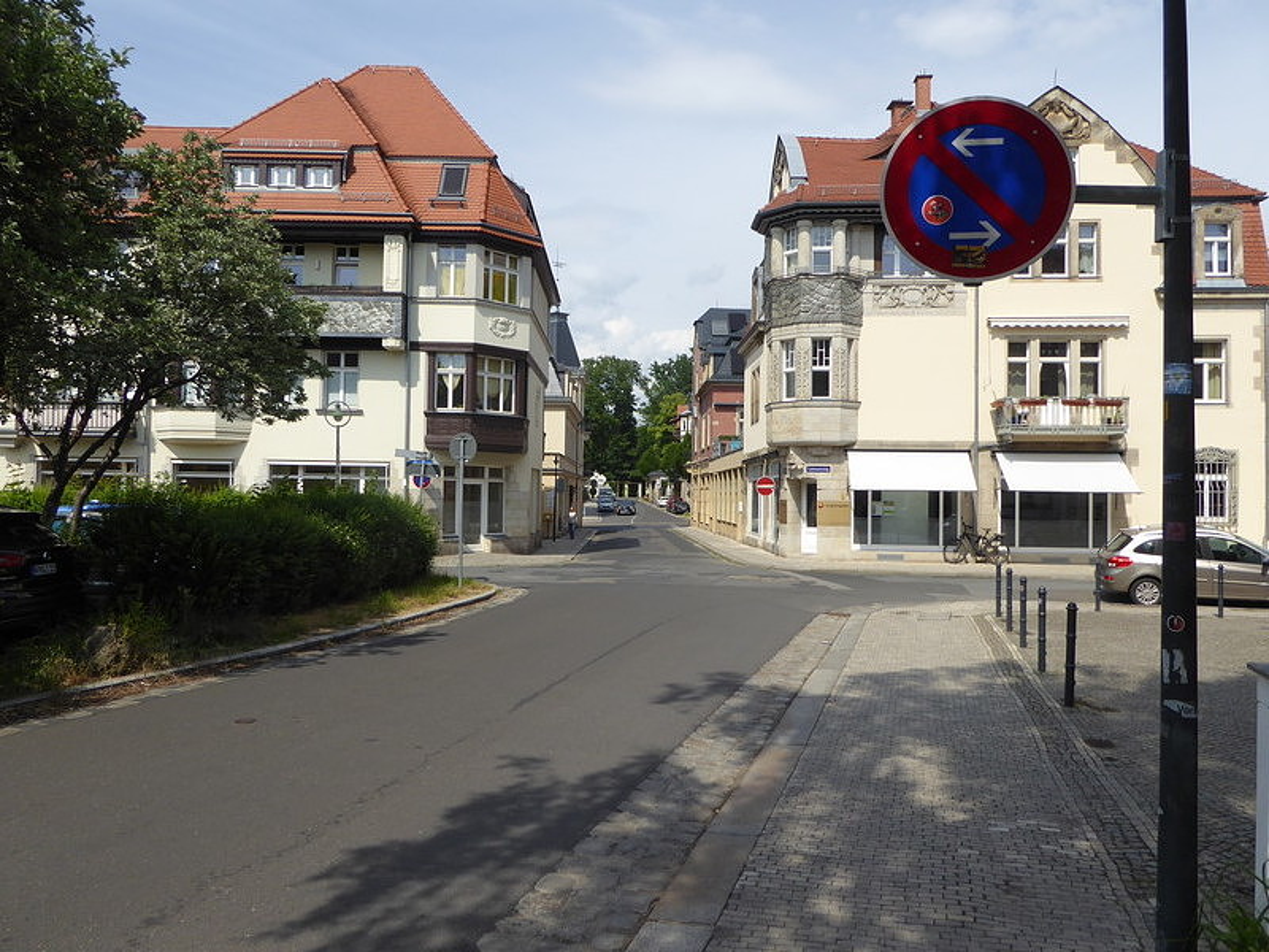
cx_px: 634
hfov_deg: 71.6
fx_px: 880
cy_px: 476
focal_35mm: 24
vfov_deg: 56.8
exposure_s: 1/1300
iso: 100
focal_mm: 4.3
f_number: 3.3
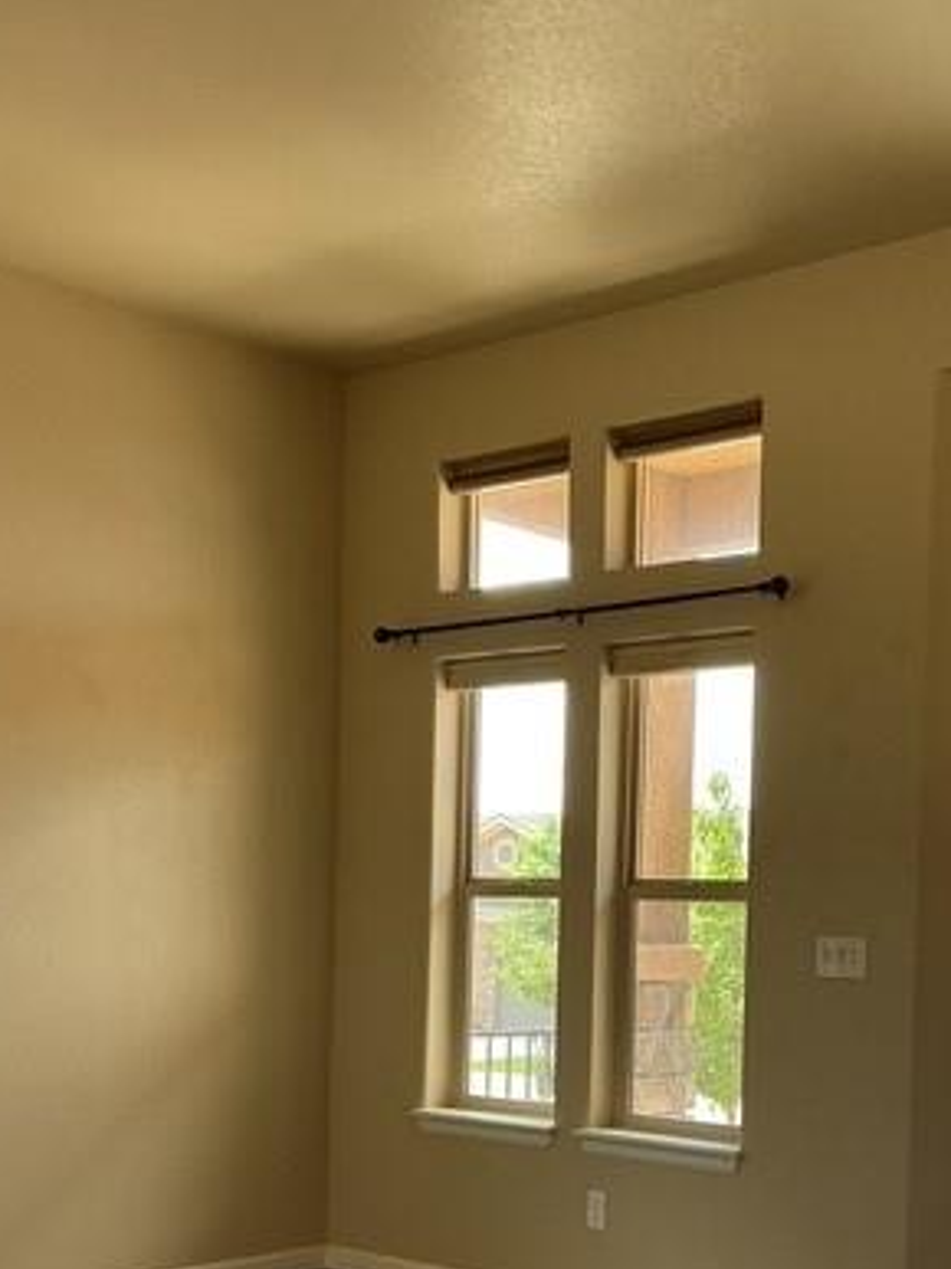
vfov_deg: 38.5
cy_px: 967
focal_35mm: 48
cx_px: 692
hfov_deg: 29.8
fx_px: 1759
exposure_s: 1/120
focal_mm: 3
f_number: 1.8
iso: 32
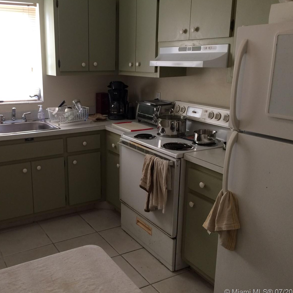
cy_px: 147
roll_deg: +0.3
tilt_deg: -16.6
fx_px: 335
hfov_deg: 46.7
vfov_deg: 47.2
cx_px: 106
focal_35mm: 35
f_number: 2.2
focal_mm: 4.15
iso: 40
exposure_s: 1/30
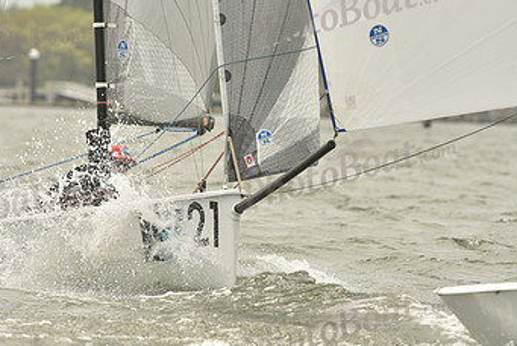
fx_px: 9774
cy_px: 113
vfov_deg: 2.0
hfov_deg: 3.0
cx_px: 165
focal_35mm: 680
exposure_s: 1/1250
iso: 320
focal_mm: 400
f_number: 7.1
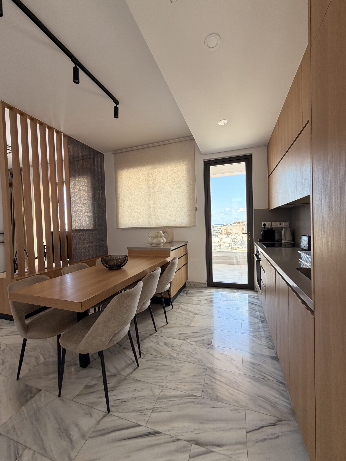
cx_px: 173
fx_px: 187
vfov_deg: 102.1
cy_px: 230
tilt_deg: -0.7
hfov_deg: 85.7
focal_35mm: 14
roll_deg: +2.0
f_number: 2.2
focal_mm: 2.22
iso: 100
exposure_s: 1/121
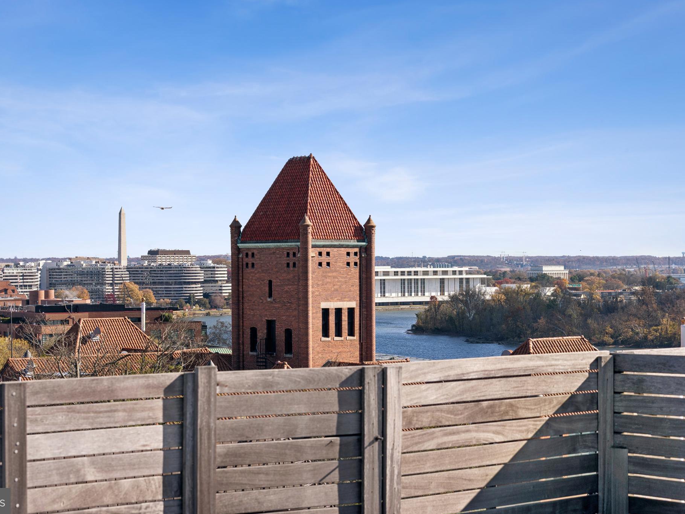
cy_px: 257
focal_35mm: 76
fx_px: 1504
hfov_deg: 25.6
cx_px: 313
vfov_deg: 19.4
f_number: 9
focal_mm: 70
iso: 80
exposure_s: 1/160
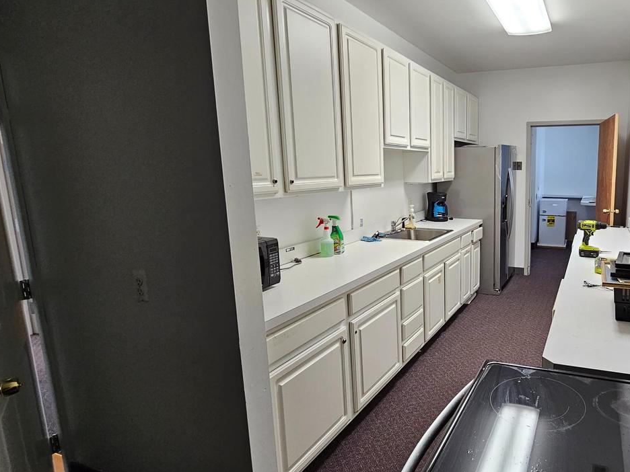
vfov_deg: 66.0
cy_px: 228
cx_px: 466
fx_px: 364
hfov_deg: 76.2
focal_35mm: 20
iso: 160
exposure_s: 1/60
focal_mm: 2.2
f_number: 2.2
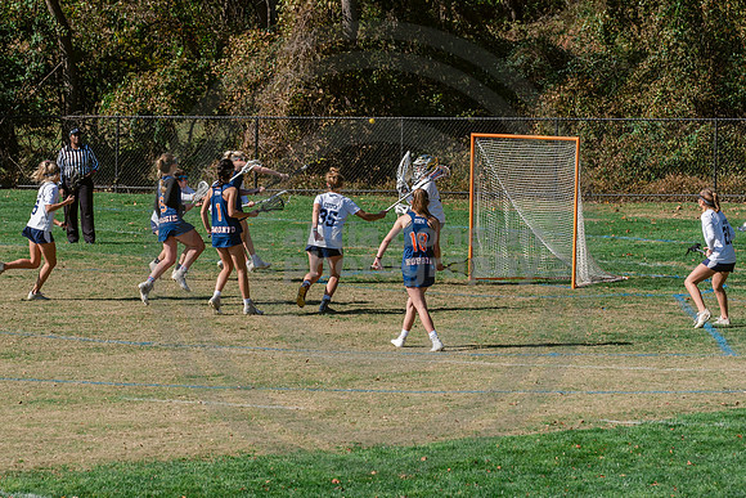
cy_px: 158
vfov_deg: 7.8
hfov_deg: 11.7
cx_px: 335
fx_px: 3641
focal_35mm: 176
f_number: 7.1
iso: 250
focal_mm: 122
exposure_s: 1/800
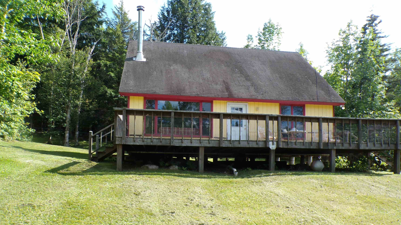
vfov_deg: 42.2
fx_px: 287
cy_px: 153
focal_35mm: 27
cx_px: 194
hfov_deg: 69.8
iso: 100
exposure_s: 1/200
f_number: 4.4
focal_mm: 4.3
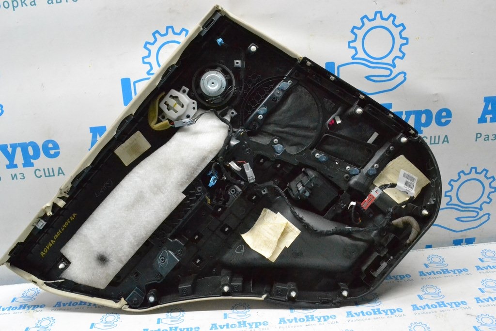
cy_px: 166
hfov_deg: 57.2
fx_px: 455
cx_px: 248
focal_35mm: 33
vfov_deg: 40.0
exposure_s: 1/125
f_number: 10
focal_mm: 22
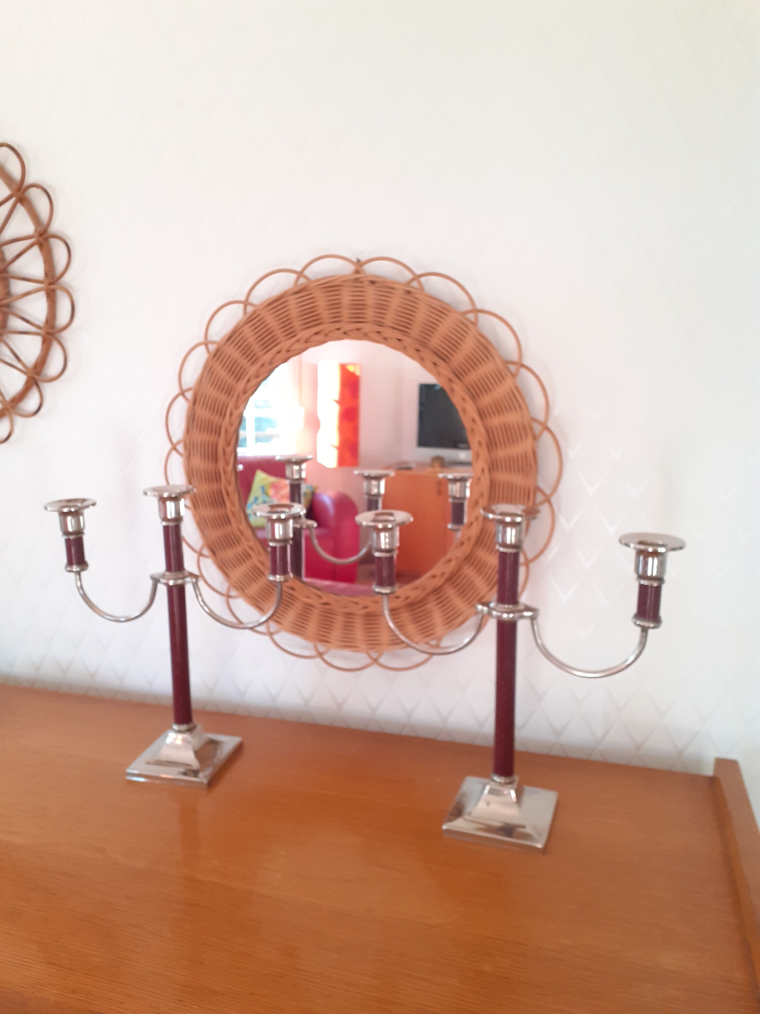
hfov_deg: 51.4
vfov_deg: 65.3
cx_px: 380
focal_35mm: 27
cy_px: 507
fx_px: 790
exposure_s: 1/100
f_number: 1.9
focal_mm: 3.6
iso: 160
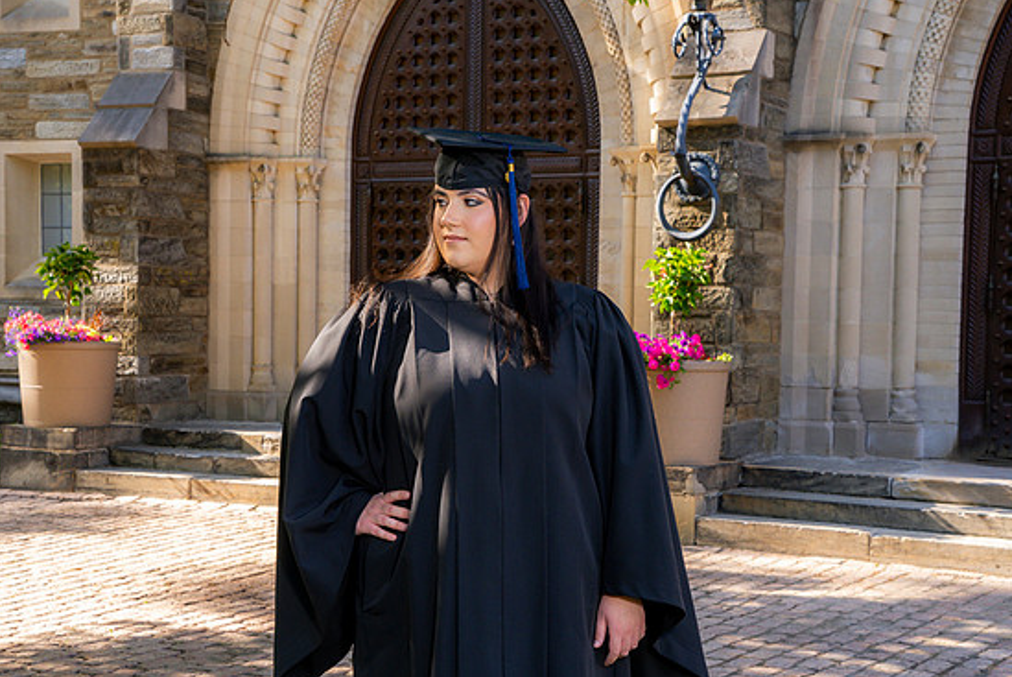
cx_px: 490
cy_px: 348
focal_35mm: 61
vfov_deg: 22.3
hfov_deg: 32.9
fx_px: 1716
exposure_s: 1/160
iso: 800
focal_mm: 57
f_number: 11
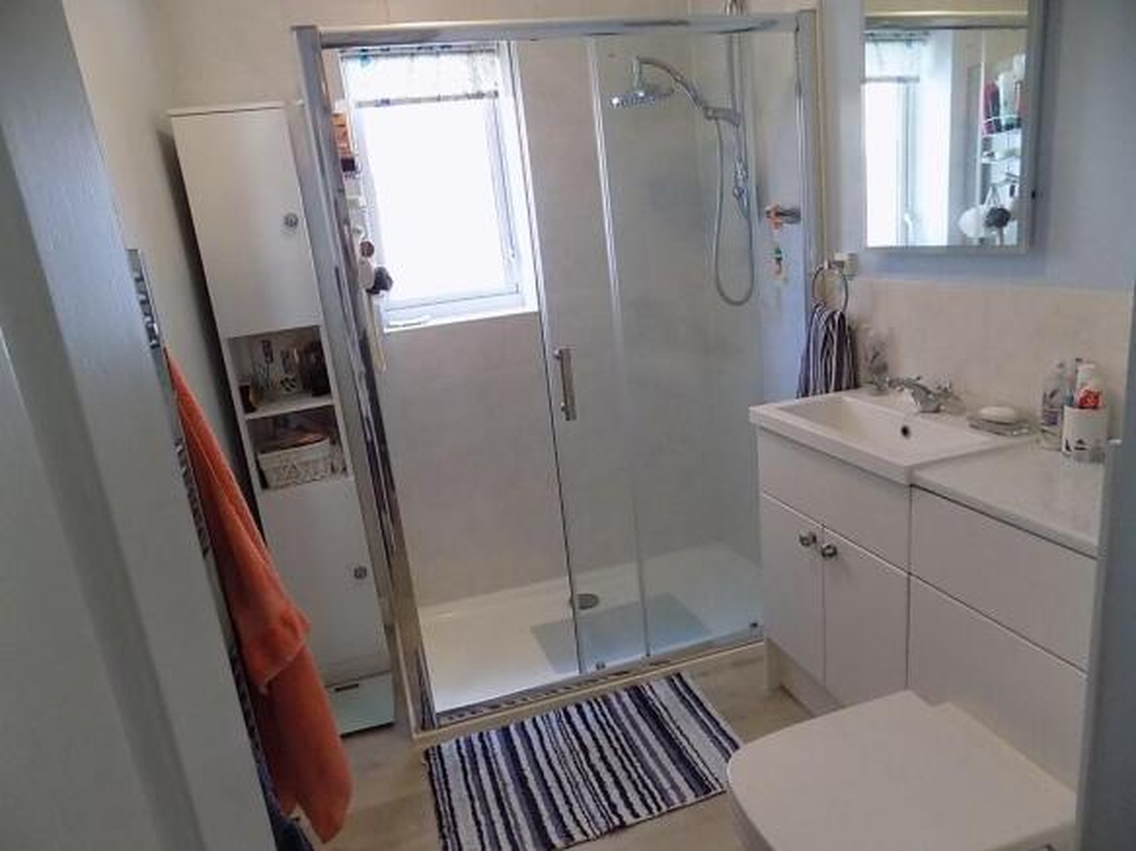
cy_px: 426
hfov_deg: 73.9
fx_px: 755
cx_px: 568
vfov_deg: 58.9
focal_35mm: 23
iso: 400
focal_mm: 4
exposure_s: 1/30
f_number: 3.1
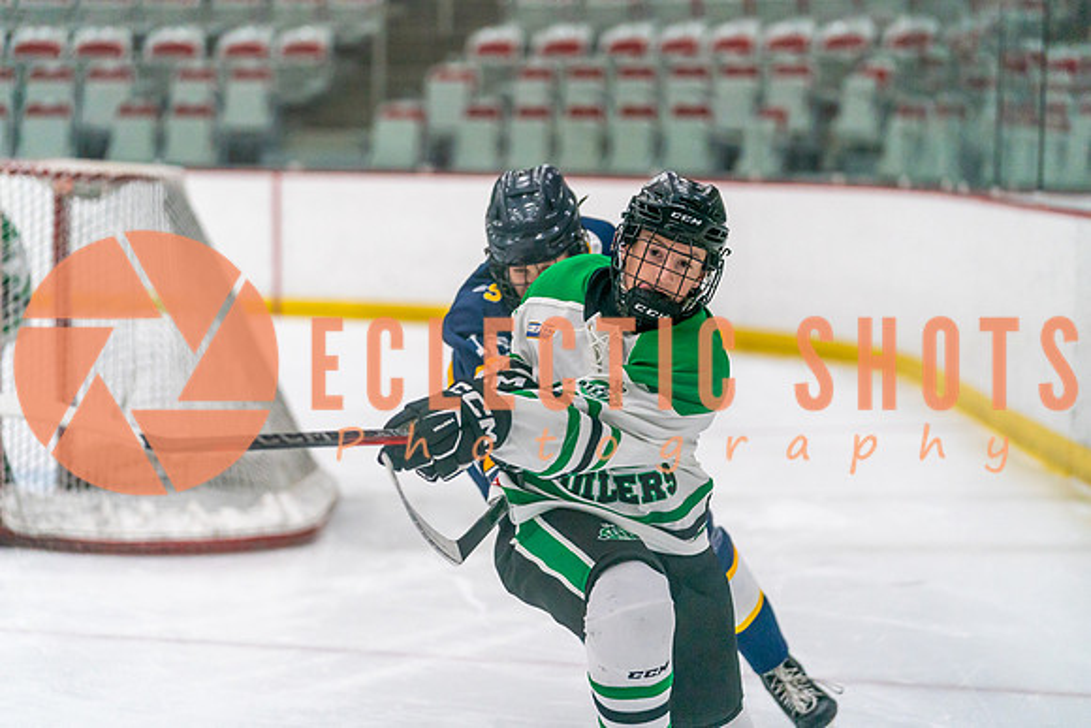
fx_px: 3411
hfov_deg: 18.2
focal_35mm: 113
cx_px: 560
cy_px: 363
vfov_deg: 12.2
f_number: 2.8
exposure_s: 1/1250
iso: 3200
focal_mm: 109
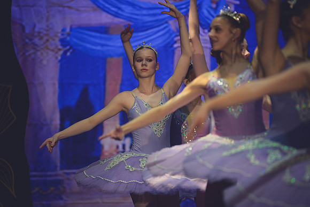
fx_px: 1723
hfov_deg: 10.3
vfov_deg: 6.9
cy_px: 104
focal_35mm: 200
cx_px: 155
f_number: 2.8
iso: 900
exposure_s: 1/320
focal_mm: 200
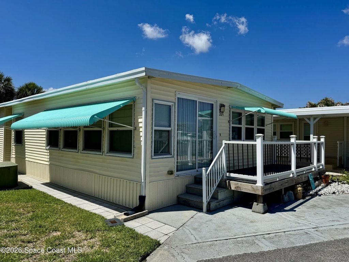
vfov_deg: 56.8
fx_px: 242
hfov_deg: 71.6
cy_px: 131
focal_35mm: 24
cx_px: 174
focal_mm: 6.76
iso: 80
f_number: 1.78
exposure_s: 1/7937
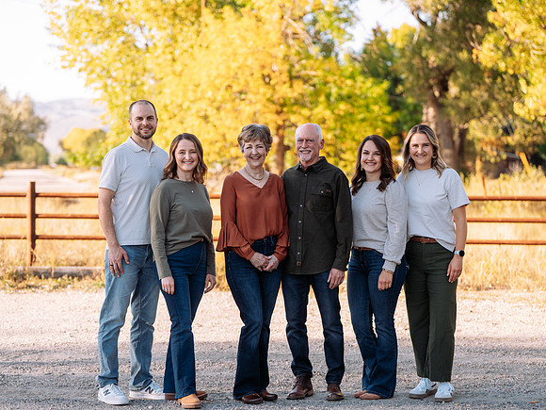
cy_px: 205
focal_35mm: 94
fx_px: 1485
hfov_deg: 20.8
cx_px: 273
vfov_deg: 15.7
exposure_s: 1/200
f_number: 2.8
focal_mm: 87
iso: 80
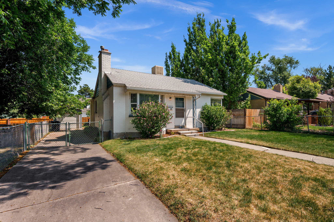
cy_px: 111
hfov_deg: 93.3
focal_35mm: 17
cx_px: 167
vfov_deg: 70.3
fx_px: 158
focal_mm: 17
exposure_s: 1/800
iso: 500
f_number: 7.1
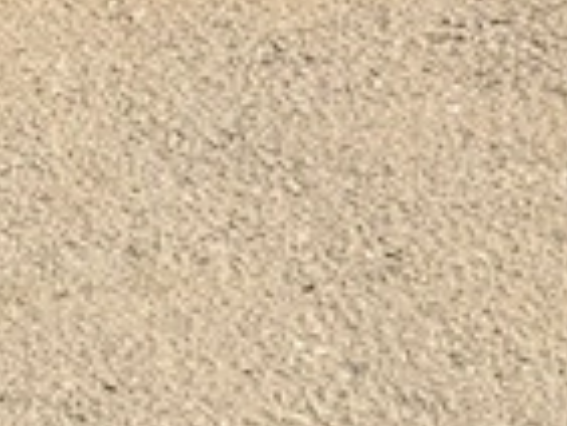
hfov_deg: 7.2
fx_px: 4459
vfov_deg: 5.0
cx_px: -129
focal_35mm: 272
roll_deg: -0.5
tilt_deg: -9.1
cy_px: -1097
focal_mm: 6.76
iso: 64
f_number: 1.78
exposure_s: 1/3096
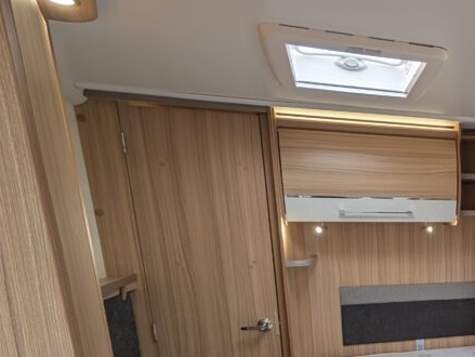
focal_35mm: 28
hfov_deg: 50.7
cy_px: 313
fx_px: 385
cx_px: 478
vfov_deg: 45.7
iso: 46
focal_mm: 2.02
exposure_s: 1/157
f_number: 1.7
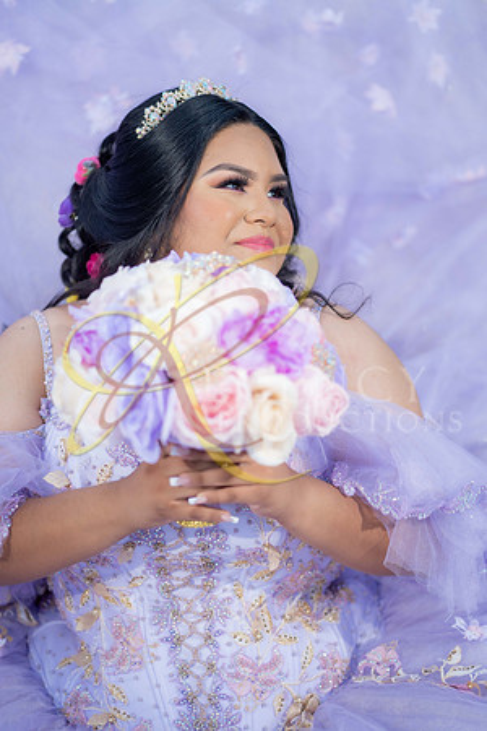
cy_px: 366
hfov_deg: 16.1
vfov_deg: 23.9
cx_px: 244
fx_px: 1725
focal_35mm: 85
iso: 125
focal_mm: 85
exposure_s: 1/1250
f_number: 1.8
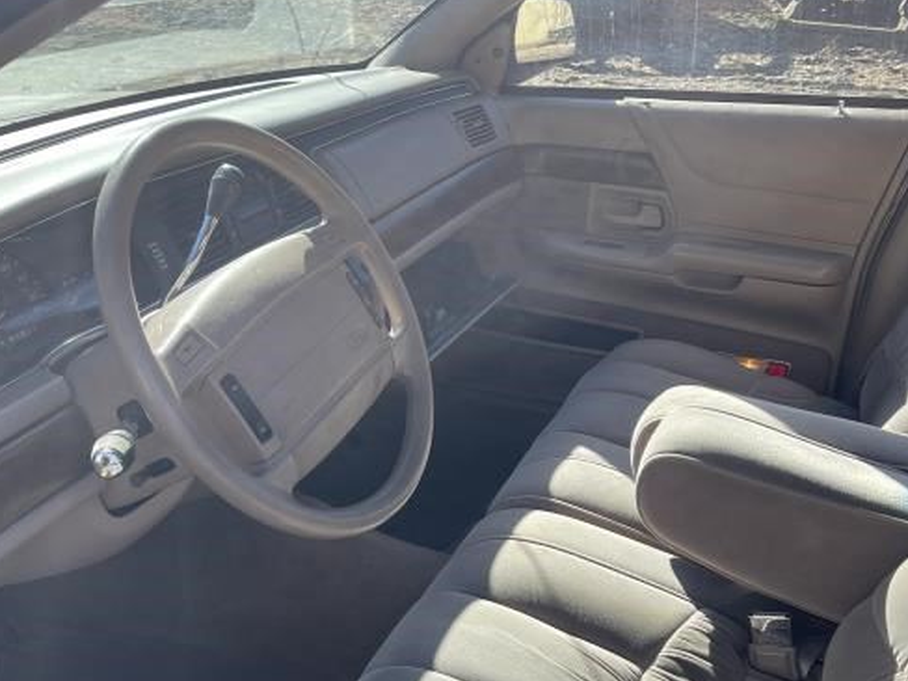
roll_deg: -2.6
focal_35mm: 41
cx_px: 435
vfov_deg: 34.5
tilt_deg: -29.4
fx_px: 1075
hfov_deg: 45.8
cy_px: 502
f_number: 1.6
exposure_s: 1/796
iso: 32
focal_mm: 5.1
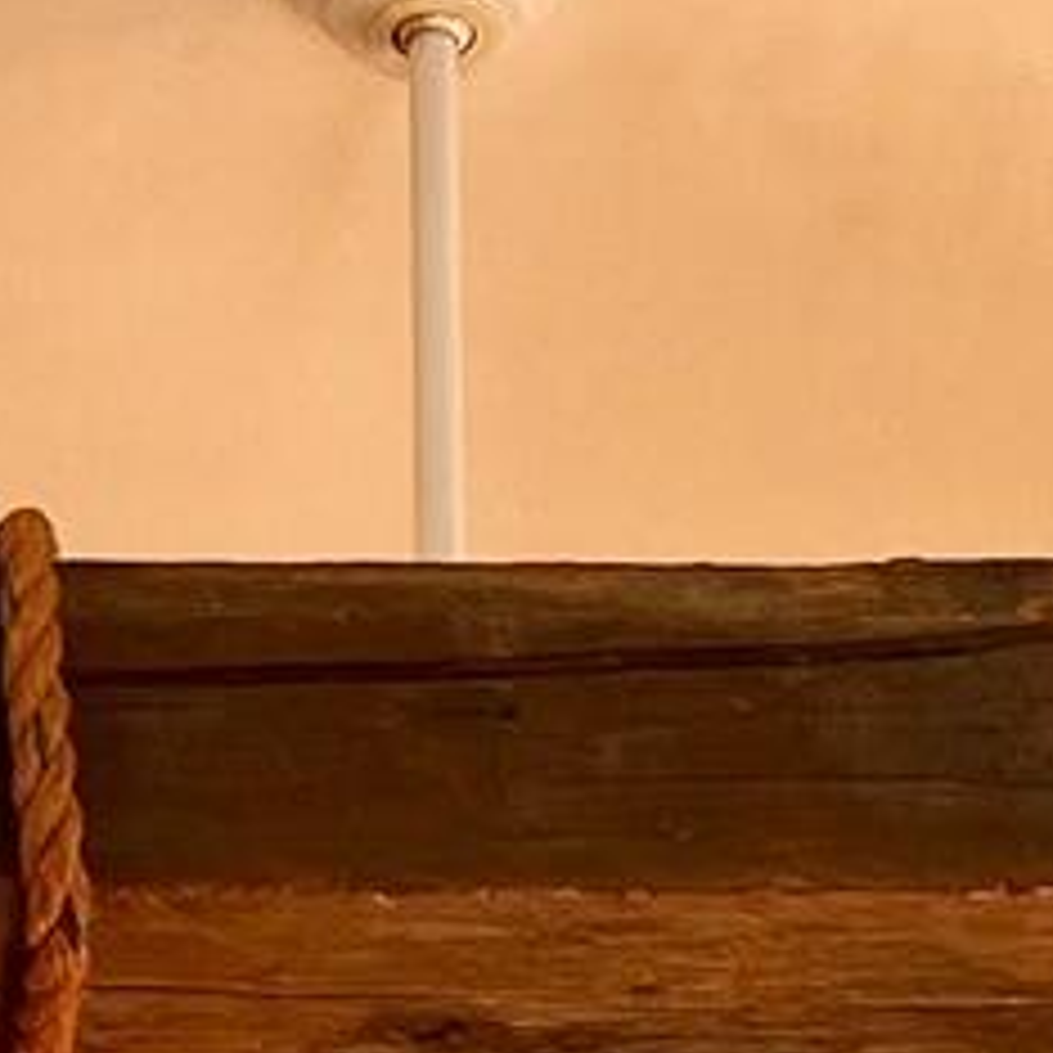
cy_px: 1130
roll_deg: -0.2
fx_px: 6918
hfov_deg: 8.7
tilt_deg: +29.0
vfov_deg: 8.6
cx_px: 333
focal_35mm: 201
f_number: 1.6
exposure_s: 1/175
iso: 40
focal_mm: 5.1
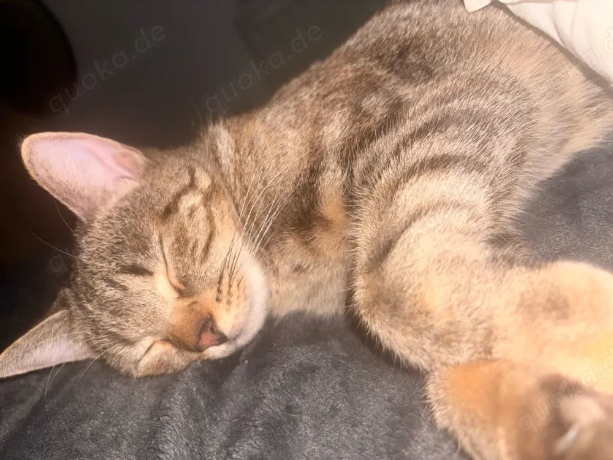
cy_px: 230
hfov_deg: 67.3
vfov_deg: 53.1
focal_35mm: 26
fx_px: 460
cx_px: 306
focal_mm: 5.96
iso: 32
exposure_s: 1/7
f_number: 1.6
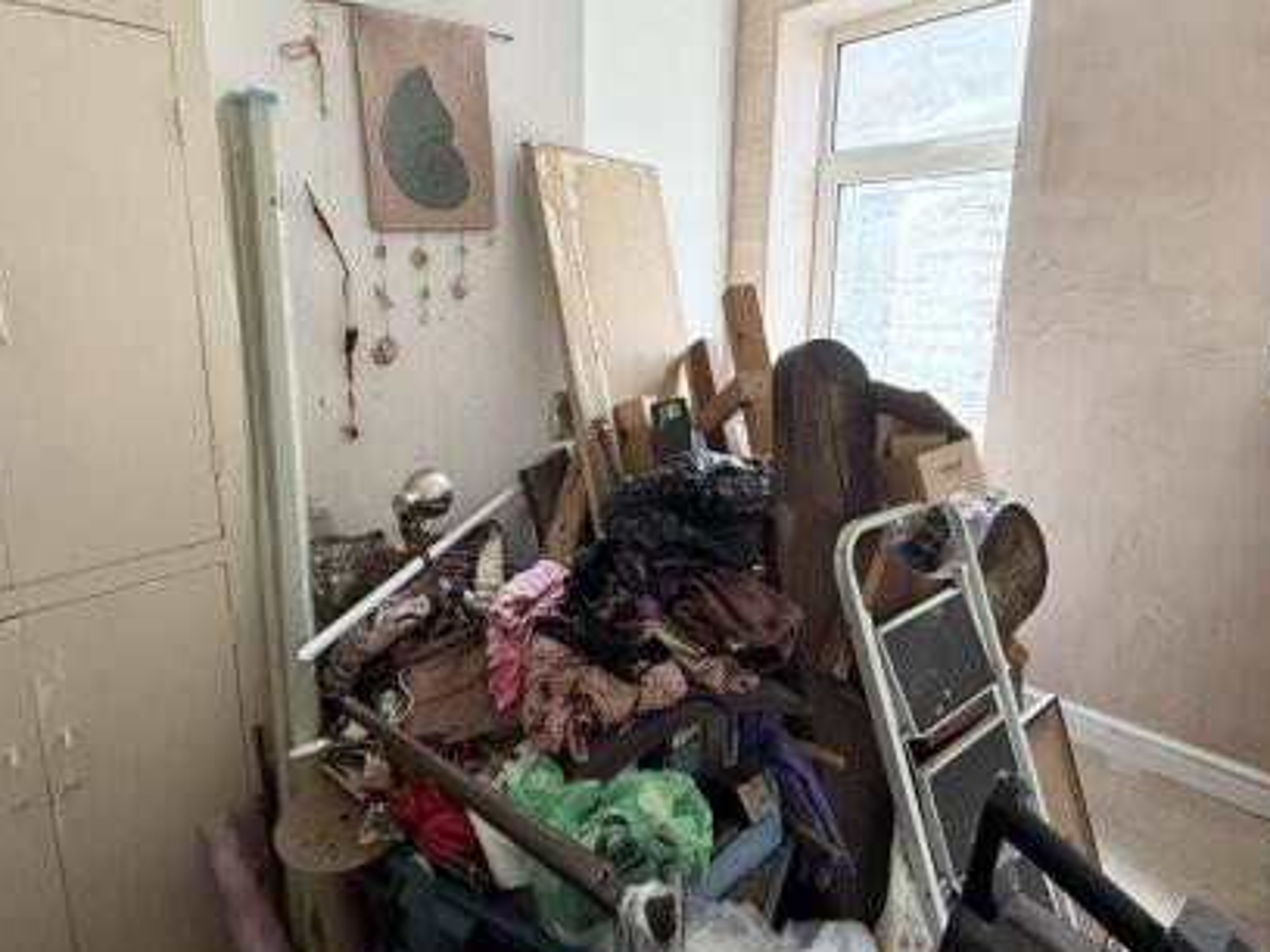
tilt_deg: -11.1
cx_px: 574
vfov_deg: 65.8
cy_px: 428
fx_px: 734
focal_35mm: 20
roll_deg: +0.4
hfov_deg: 81.5
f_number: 2.2
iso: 320
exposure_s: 1/99
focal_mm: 2.22
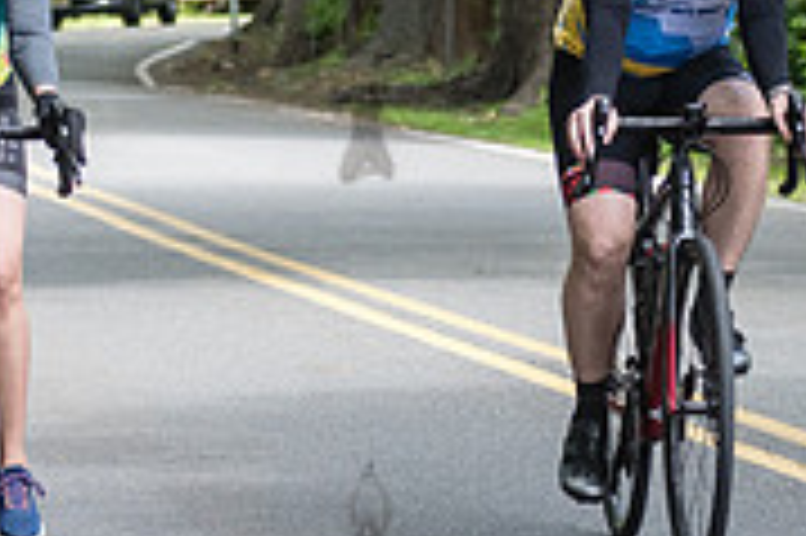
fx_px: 7493
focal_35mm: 335
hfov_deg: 6.2
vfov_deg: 4.1
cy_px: 141
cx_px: 521
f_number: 4
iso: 1000
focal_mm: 80
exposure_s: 1/1250
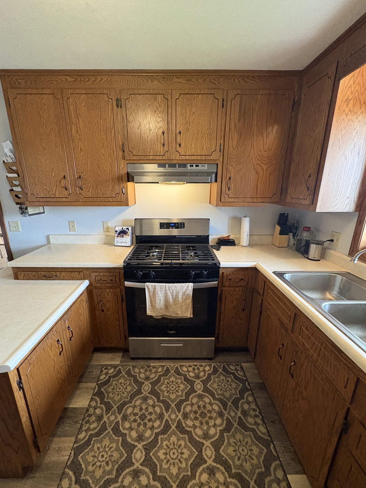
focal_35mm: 15
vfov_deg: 98.2
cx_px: 176
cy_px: 249
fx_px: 211
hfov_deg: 81.7
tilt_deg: -15.5
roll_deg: +0.0
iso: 500
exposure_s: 1/60
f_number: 2.2
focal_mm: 2.22
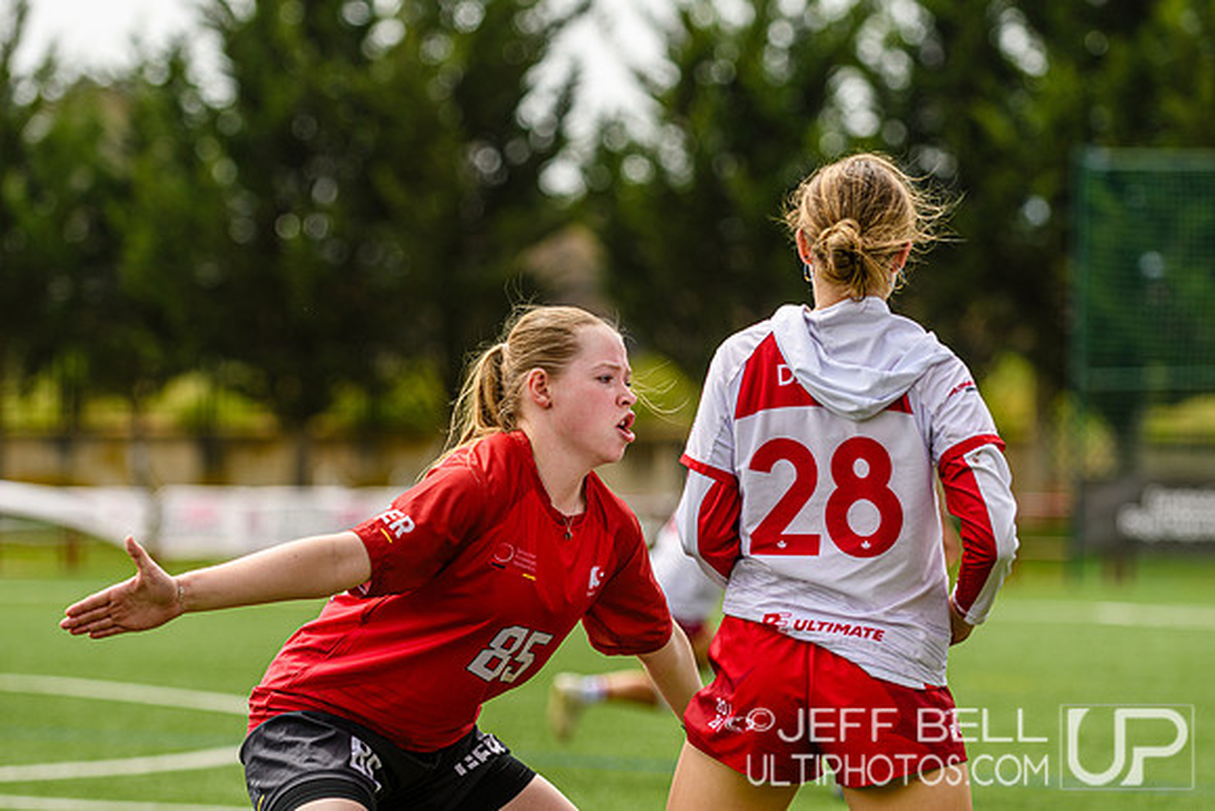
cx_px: 608
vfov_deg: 6.8
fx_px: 6836
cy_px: 406
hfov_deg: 10.2
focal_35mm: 202
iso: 125
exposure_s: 1/1600
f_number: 3.2
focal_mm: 135
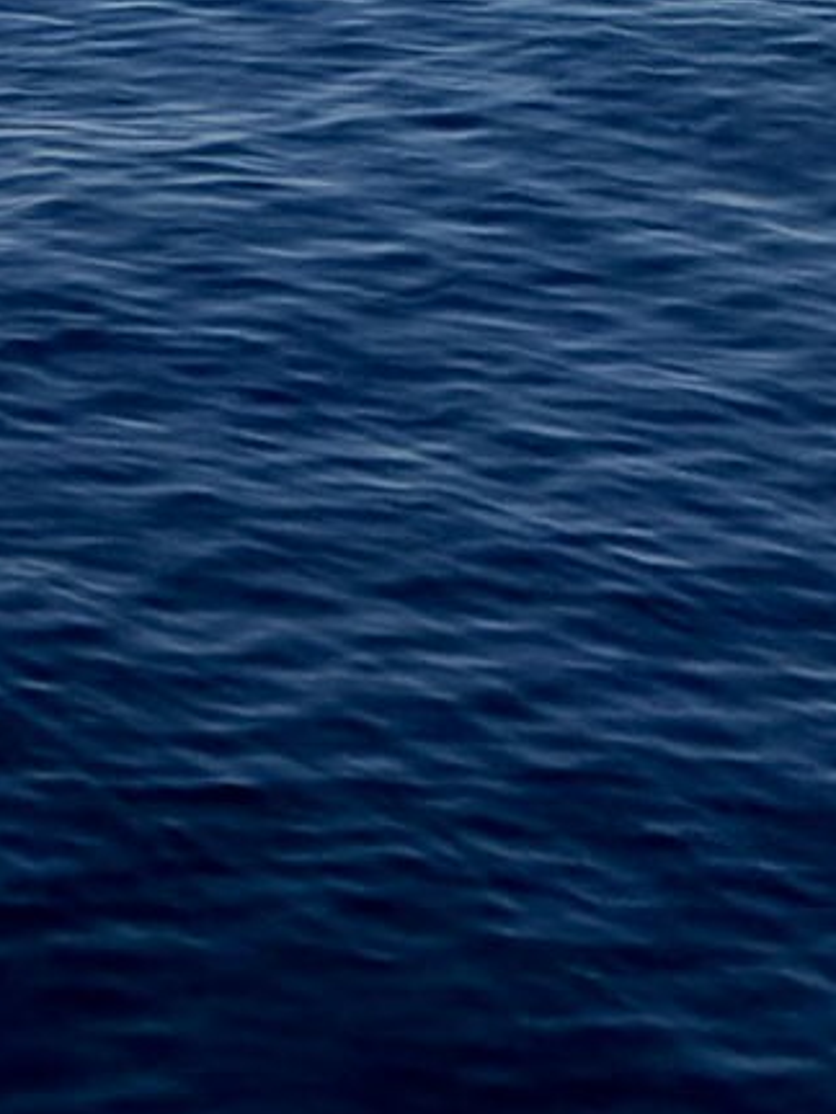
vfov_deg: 12.3
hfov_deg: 9.2
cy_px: -1212
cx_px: -1387
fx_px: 4476
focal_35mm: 139
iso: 80
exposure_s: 1/5319
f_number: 1.78
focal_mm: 6.76
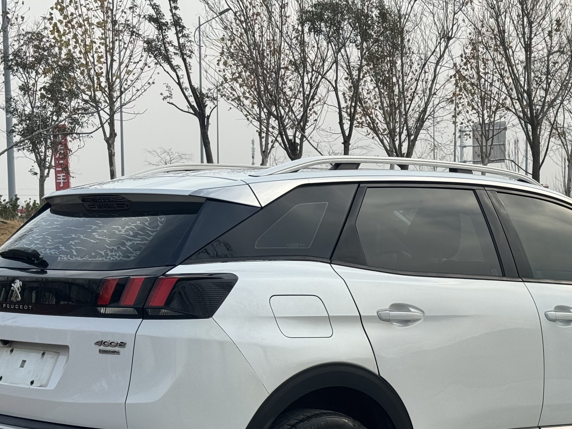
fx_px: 1454
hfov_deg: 22.2
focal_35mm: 88
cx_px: 388
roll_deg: +0.2
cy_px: 365
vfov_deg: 16.6
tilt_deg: -5.6
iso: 64
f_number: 1.78
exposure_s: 1/2045
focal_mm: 6.76
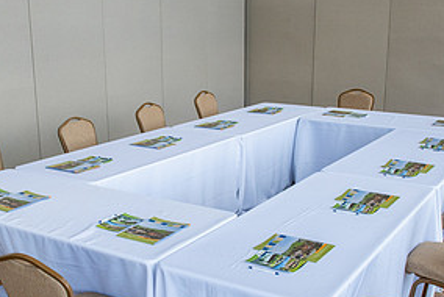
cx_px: 186
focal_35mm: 49
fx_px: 605
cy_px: 181
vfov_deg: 27.5
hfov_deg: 40.2
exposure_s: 1/250
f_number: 6.3
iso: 800
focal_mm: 24
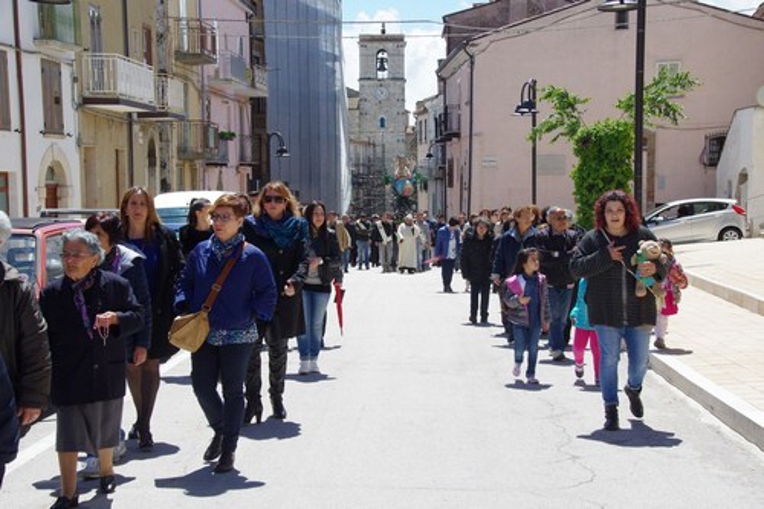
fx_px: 1358
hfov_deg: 31.4
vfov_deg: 21.2
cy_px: 254
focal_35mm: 64
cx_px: 382
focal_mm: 43
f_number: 11
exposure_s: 1/320
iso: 640
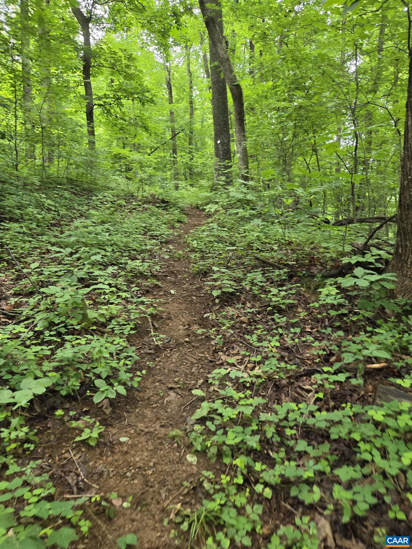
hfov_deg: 58.9
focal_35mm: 23
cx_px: 206
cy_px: 274
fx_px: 365
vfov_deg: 73.9
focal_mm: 5.4
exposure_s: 1/100
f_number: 1.8
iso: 200
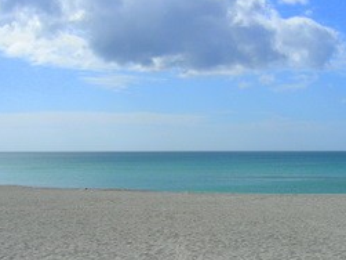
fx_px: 649
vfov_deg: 22.6
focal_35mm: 65
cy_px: 147
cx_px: 238
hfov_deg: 29.6
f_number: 4.9
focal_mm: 5.7
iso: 50
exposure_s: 1/888
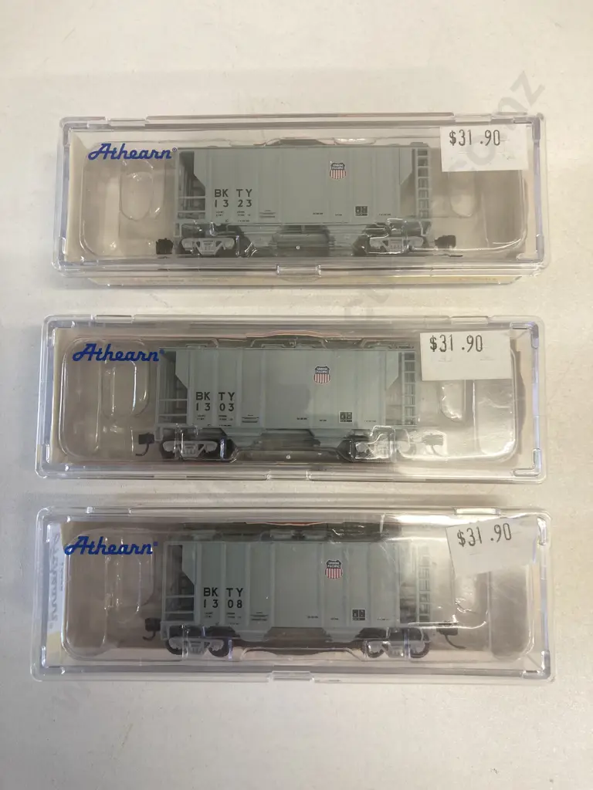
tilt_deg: -84.6
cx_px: 296
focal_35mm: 28
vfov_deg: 63.4
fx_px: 640
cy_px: 395
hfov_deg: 49.7
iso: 80
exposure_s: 1/50
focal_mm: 3.99
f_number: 1.8
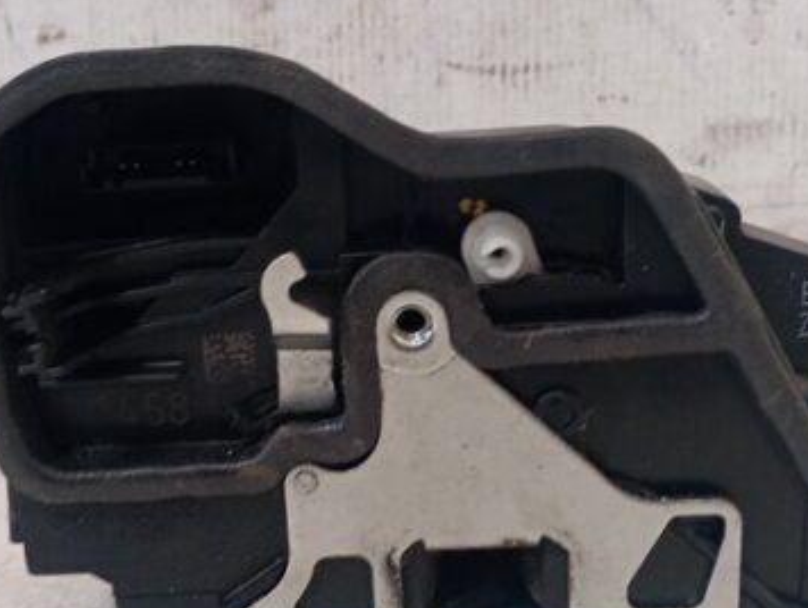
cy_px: 362
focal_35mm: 55
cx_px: 327
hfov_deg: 34.8
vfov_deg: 26.6
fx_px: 1286
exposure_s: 1/33.3
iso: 294
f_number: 1.8
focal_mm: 4.22
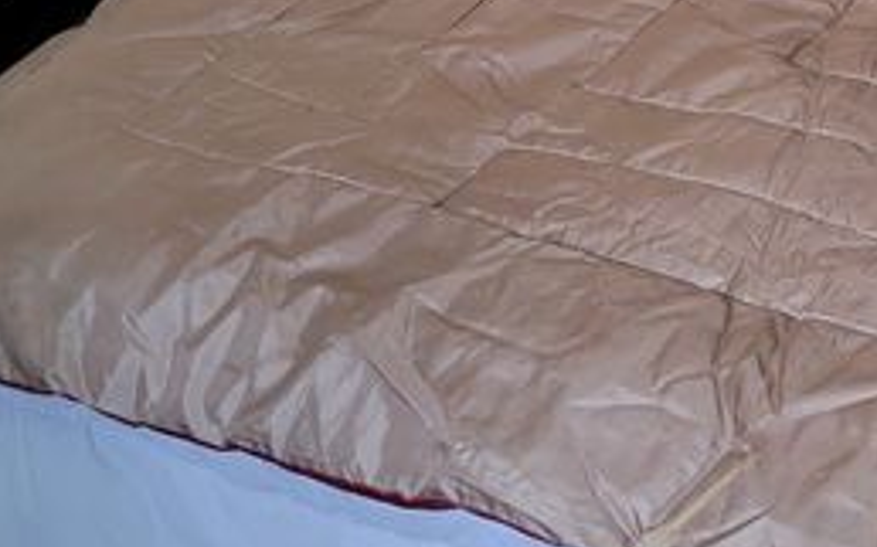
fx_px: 2556
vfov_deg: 11.0
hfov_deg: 18.7
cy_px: -595
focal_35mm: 107
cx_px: 979
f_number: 1.8
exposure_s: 1/100
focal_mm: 5.4
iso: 200
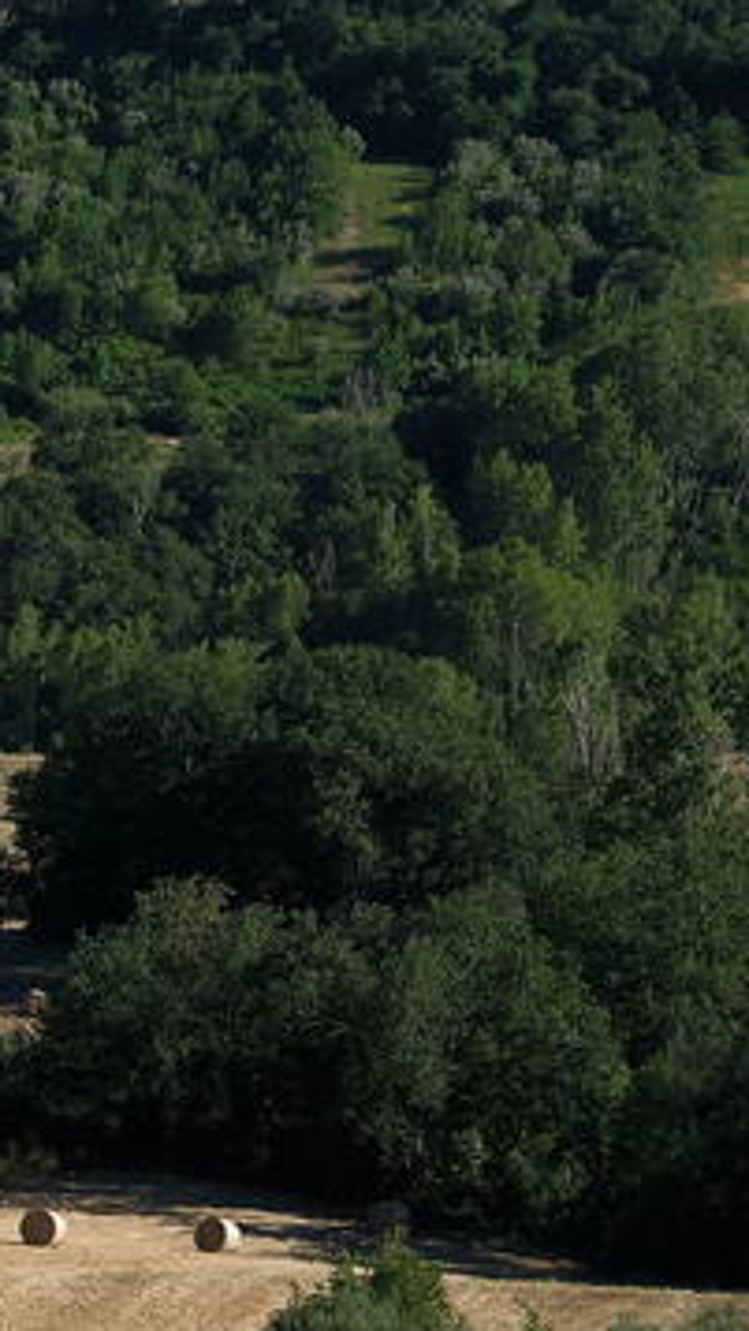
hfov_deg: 8.2
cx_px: -238
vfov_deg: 14.7
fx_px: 5151
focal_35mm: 146
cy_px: 740
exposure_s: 1/125
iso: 125
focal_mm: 55
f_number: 11
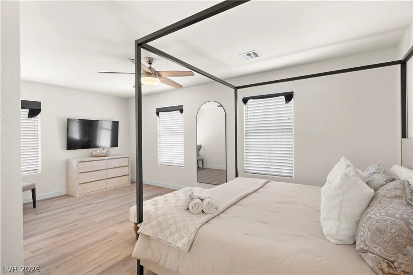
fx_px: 195
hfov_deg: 93.3
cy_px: 138
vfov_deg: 70.4
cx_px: 206
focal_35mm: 17
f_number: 8
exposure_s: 1/10
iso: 400
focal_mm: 17
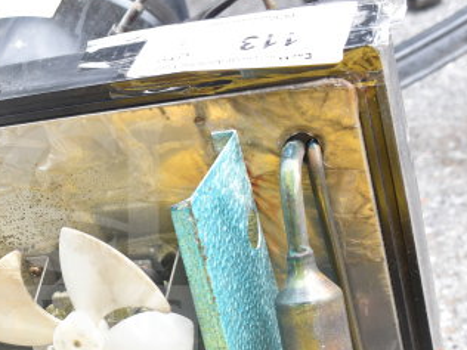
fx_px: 1052
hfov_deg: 24.2
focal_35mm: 78
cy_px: 239
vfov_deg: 18.8
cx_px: 31
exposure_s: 1/100
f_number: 5
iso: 200
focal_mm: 28
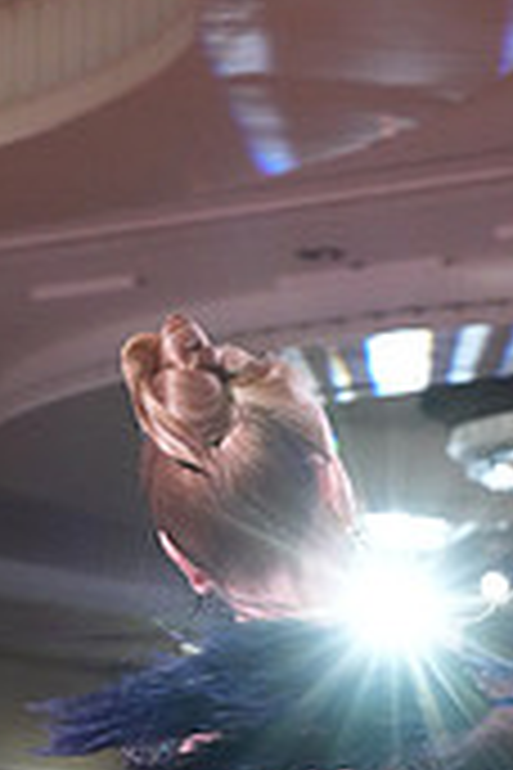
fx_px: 4275
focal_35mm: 200
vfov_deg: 9.9
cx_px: 632
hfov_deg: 6.8
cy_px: 1243
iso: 5000
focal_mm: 59
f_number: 5.6
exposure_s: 1/320
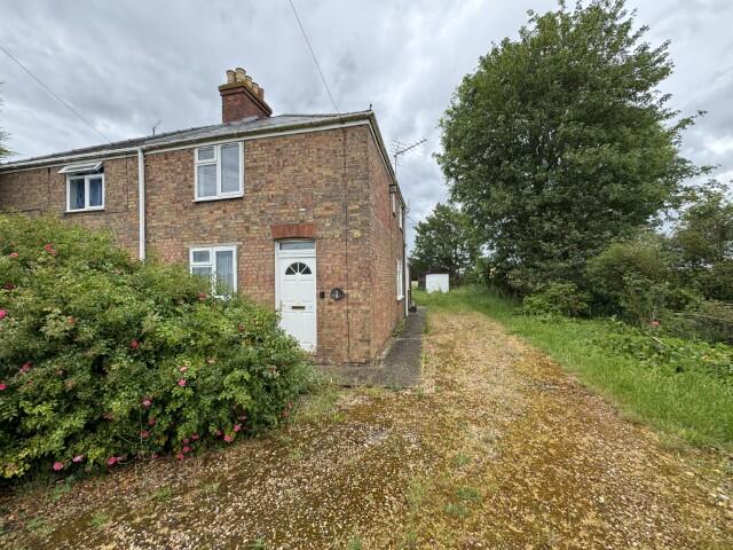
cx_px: 366
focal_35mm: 14
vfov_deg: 85.7
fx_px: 296
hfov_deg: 102.1
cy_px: 275
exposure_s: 1/556
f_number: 2.2
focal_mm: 2.22
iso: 40
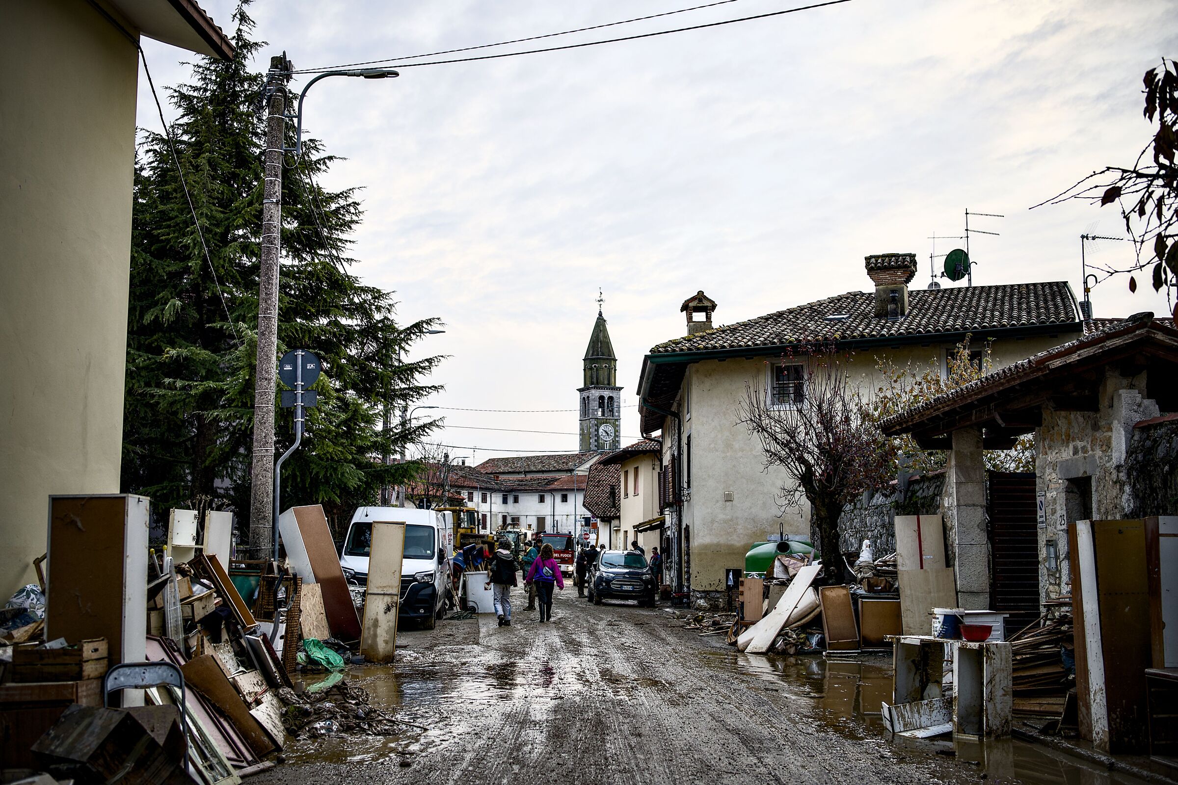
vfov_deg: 33.4
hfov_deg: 48.5
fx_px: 1309
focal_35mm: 40
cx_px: 589
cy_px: 392
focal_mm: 40
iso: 160
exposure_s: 1/125
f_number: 3.2
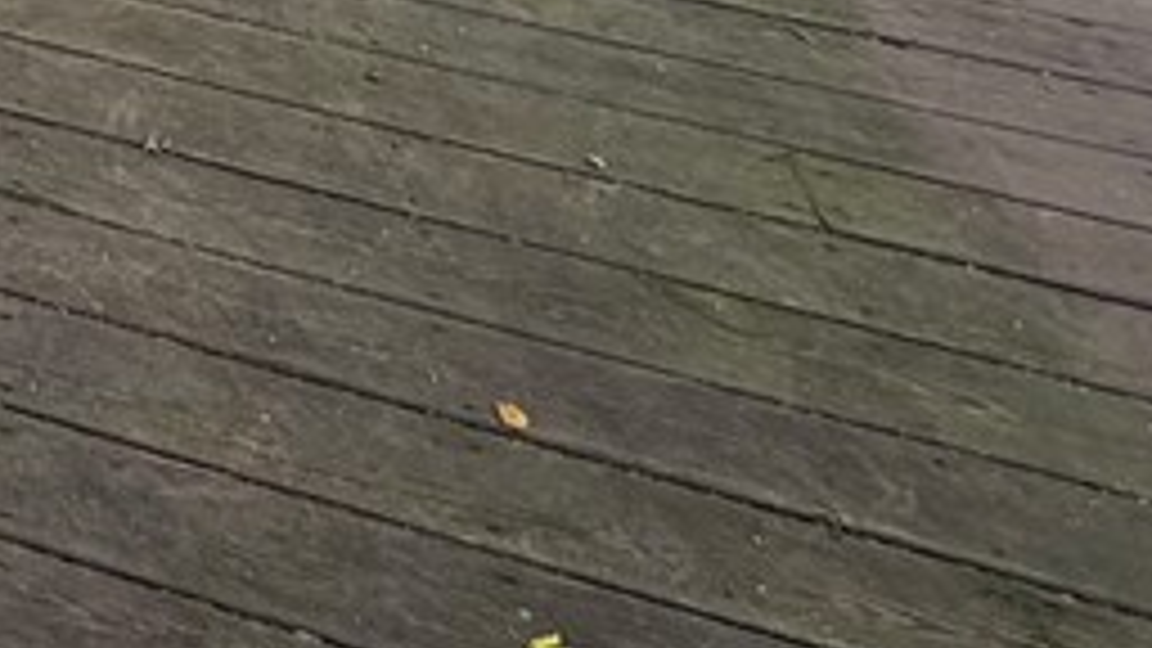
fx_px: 1863
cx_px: -558
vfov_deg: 14.4
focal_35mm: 61
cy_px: -837
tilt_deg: -9.6
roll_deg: -3.0
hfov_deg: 25.9
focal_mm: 2.22
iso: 100
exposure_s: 1/121
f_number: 2.2
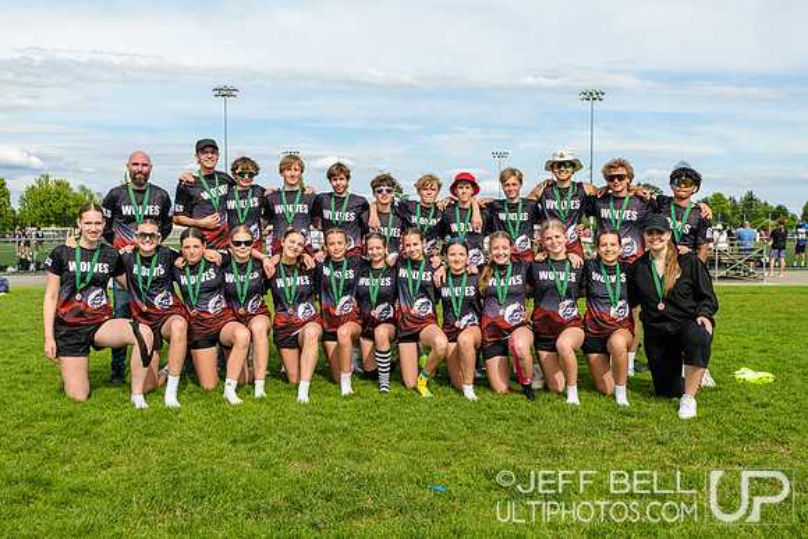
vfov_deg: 37.9
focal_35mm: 35
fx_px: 786
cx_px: 404
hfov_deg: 54.4
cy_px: 270
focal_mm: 35
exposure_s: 1/400
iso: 100
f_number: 5.6
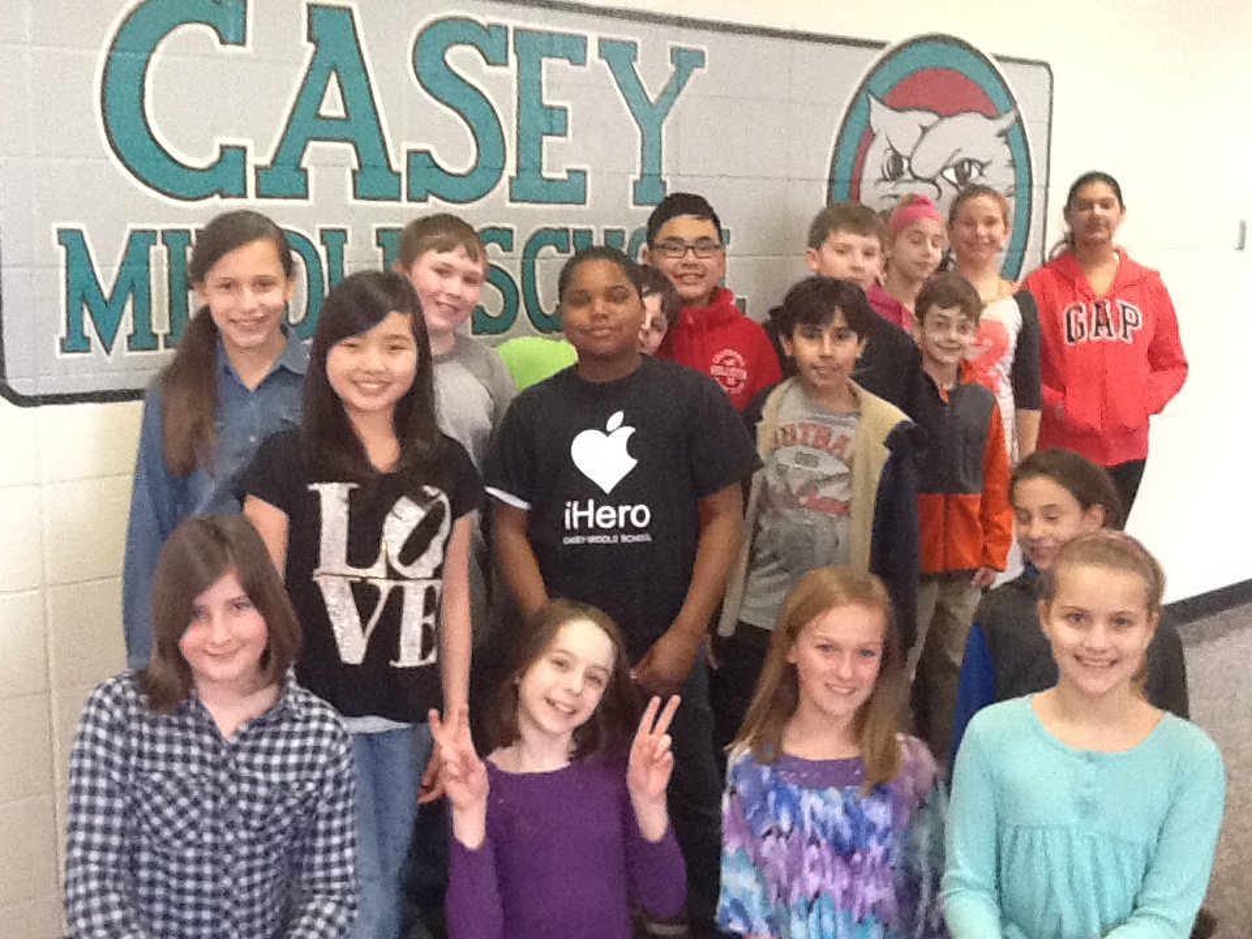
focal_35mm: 44
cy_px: 470
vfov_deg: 32.9
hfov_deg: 42.9
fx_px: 1591
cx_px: 626
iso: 250
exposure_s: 1/30
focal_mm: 2.03
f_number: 2.4
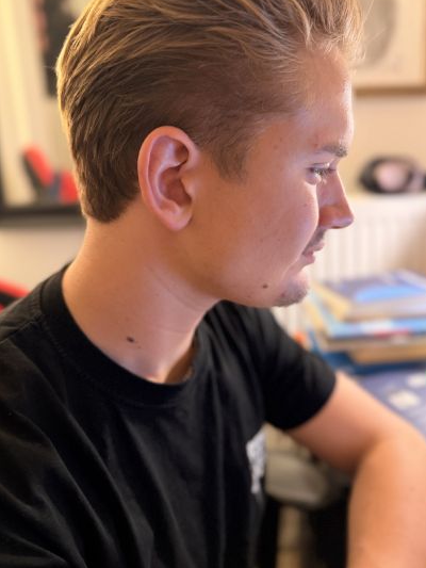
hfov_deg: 51.4
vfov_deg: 65.2
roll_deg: +1.7
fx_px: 443
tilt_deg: -12.8
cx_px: 222
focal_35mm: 27
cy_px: 259
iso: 320
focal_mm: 6.76
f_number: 1.78
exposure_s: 1/50
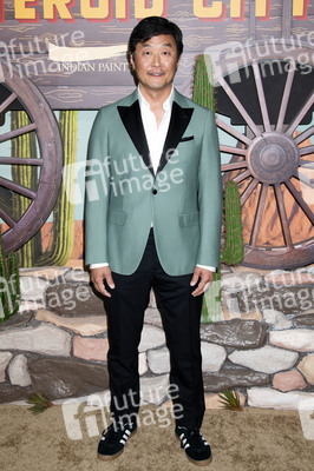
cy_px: 236
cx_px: 157
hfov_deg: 35.0
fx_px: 498
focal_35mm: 38
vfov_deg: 50.7
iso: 400
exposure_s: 1/200
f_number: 5.6
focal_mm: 38
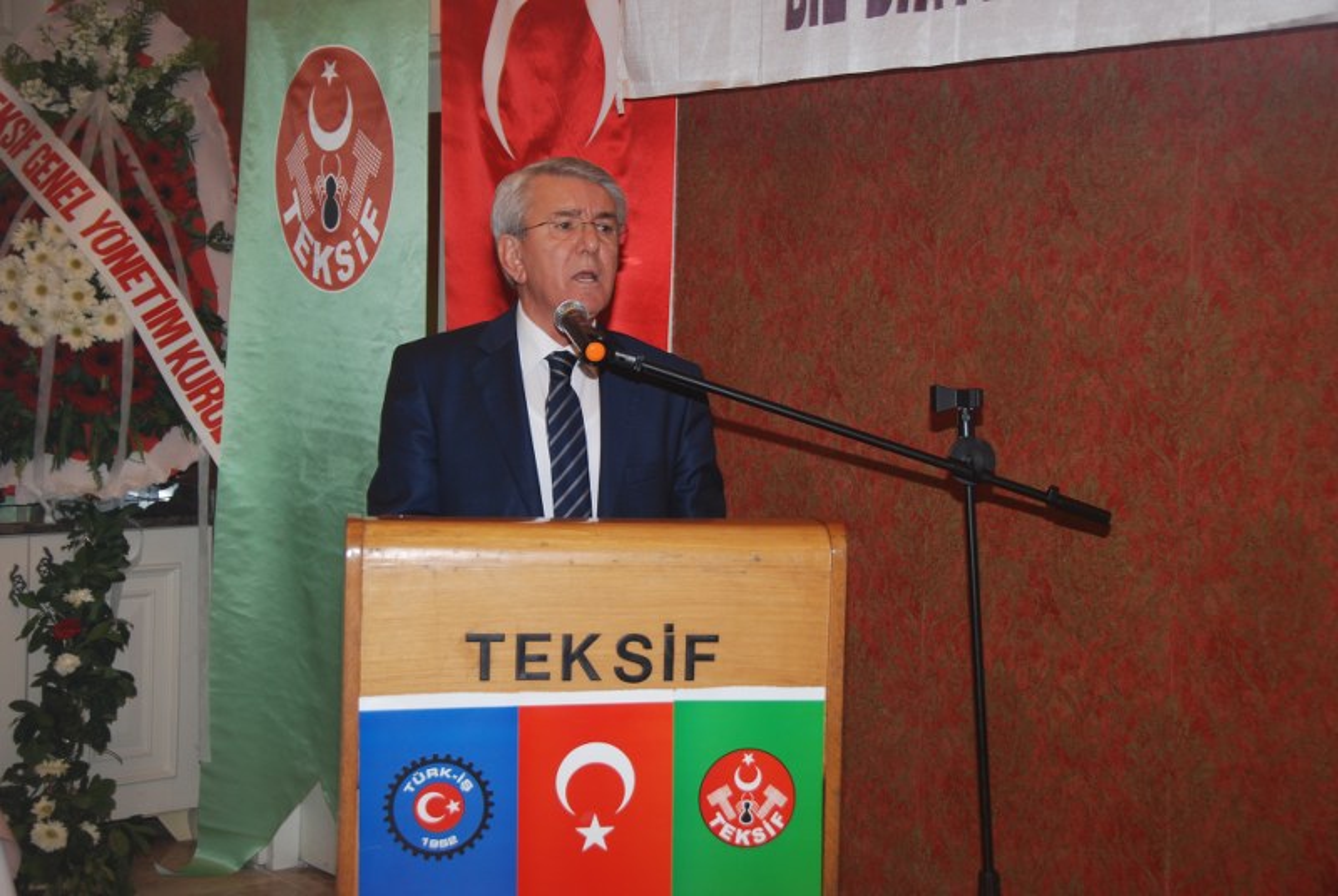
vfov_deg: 25.1
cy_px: 448
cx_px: 669
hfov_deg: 36.8
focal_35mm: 54
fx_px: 2010
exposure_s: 1/60
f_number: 4.5
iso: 200
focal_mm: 36
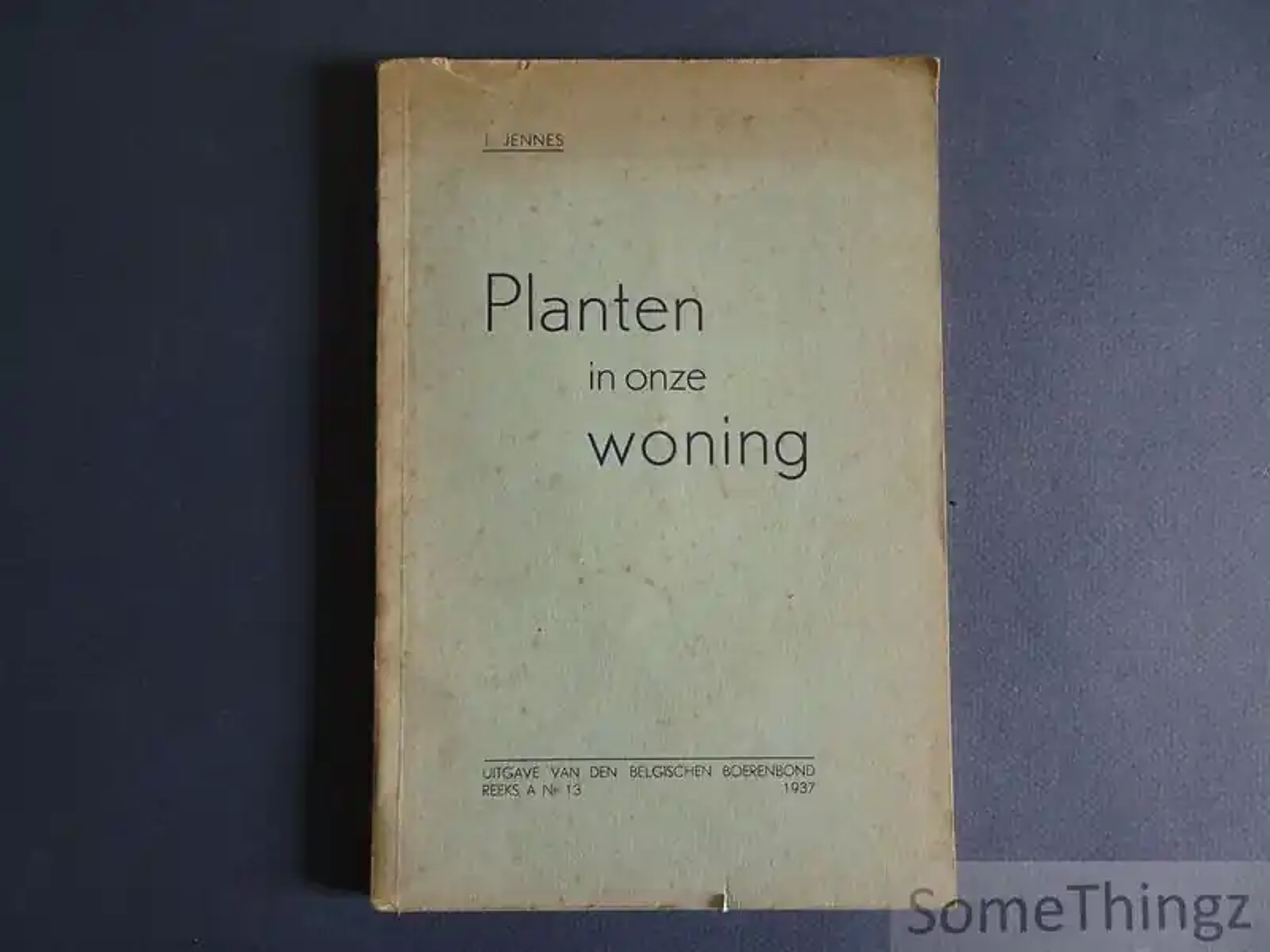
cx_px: 635
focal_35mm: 24
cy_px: 476
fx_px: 881
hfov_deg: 71.6
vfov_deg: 56.8
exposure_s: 1/30
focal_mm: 4.1
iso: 320
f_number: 3.5
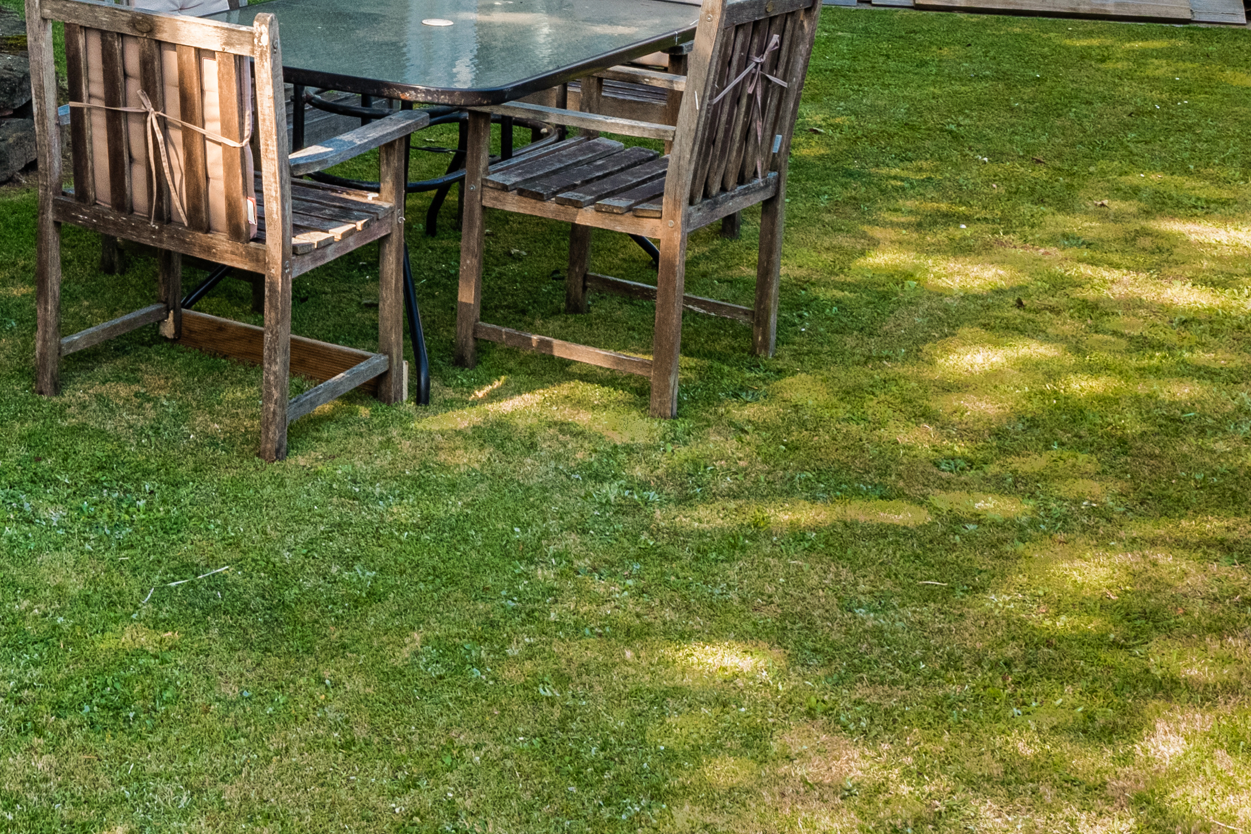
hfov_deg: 28.7
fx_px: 2189
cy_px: -344
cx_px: -145
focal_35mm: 63
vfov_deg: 19.4
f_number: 11
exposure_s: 1/250
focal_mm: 16
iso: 320
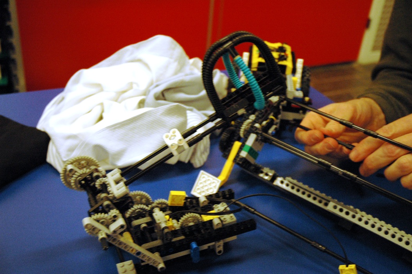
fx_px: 532
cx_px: 206
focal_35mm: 46
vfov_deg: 28.9
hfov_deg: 42.4
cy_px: 137
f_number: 4
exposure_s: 1/50
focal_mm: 31
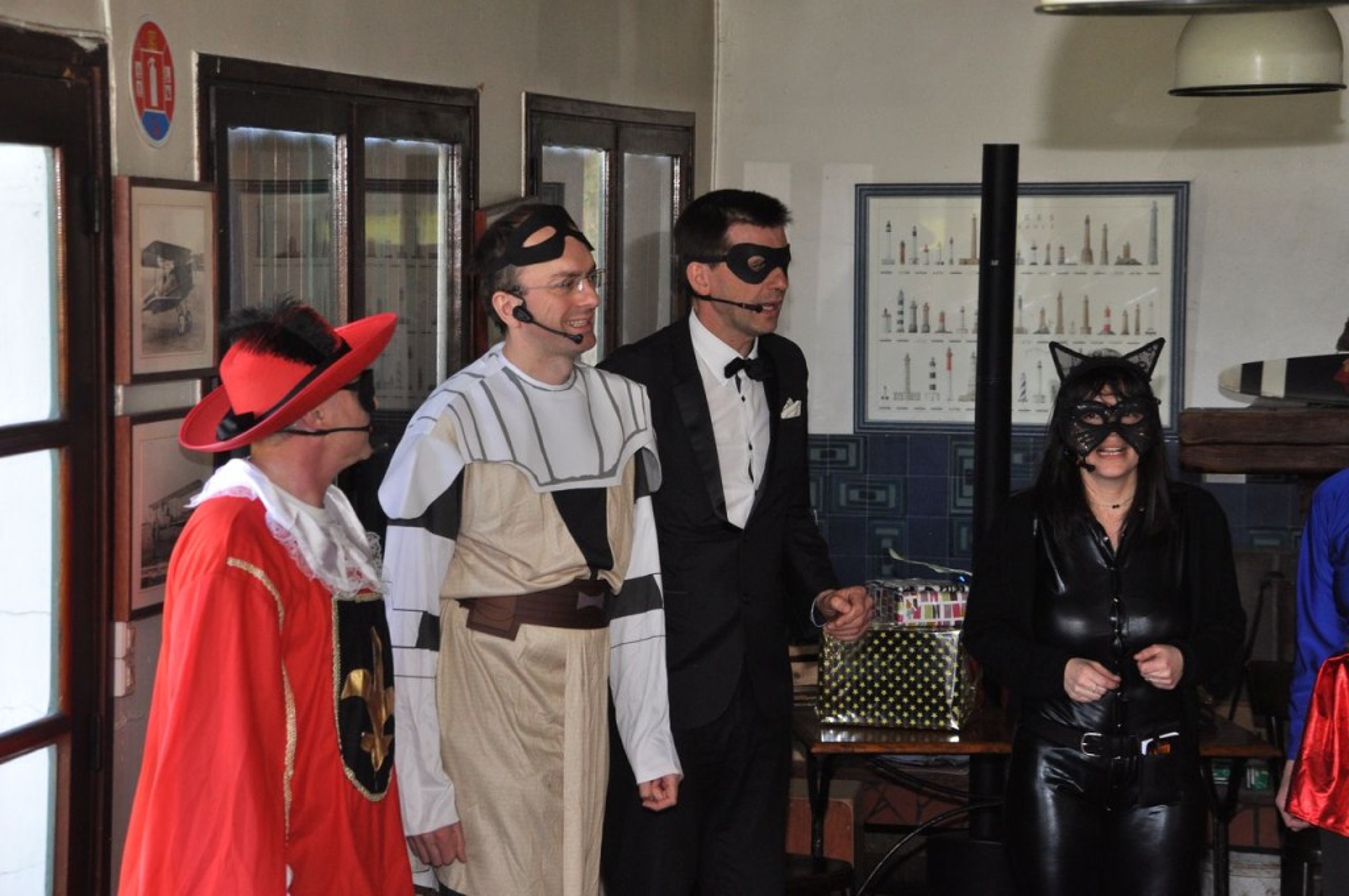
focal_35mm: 108
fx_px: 4042
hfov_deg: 18.9
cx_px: 674
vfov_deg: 12.6
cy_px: 448
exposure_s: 1/125
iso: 640
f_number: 5.6
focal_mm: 72
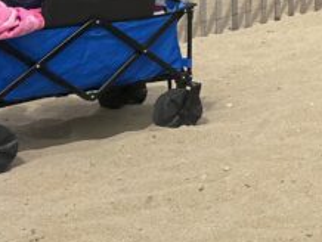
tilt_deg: -6.4
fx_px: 1136
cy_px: -127
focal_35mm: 122
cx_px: 727
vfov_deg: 11.6
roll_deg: +0.9
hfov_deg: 13.0
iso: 50
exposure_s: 1/9434
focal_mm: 5.7
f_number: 1.5
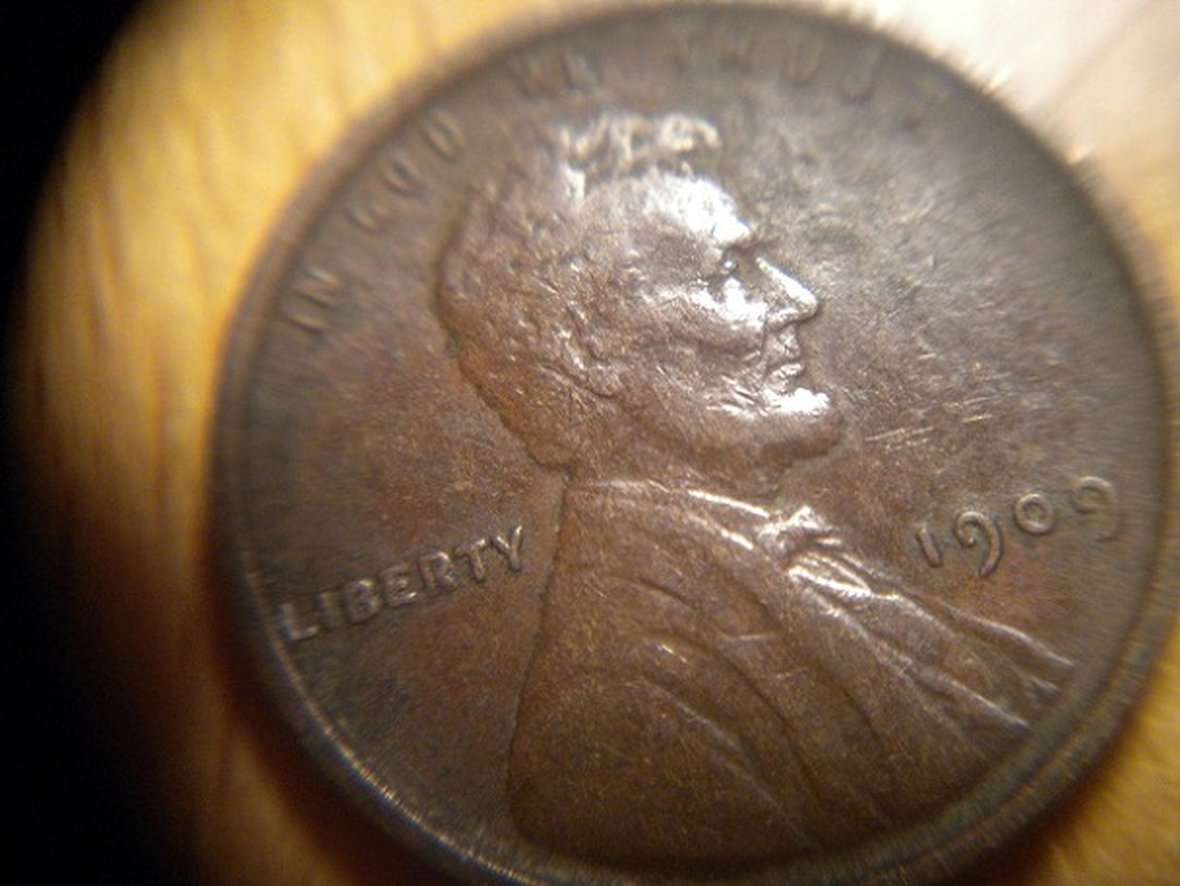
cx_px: 590
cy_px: 443
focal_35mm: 35
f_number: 3.1
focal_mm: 6.3
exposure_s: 1/61
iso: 285
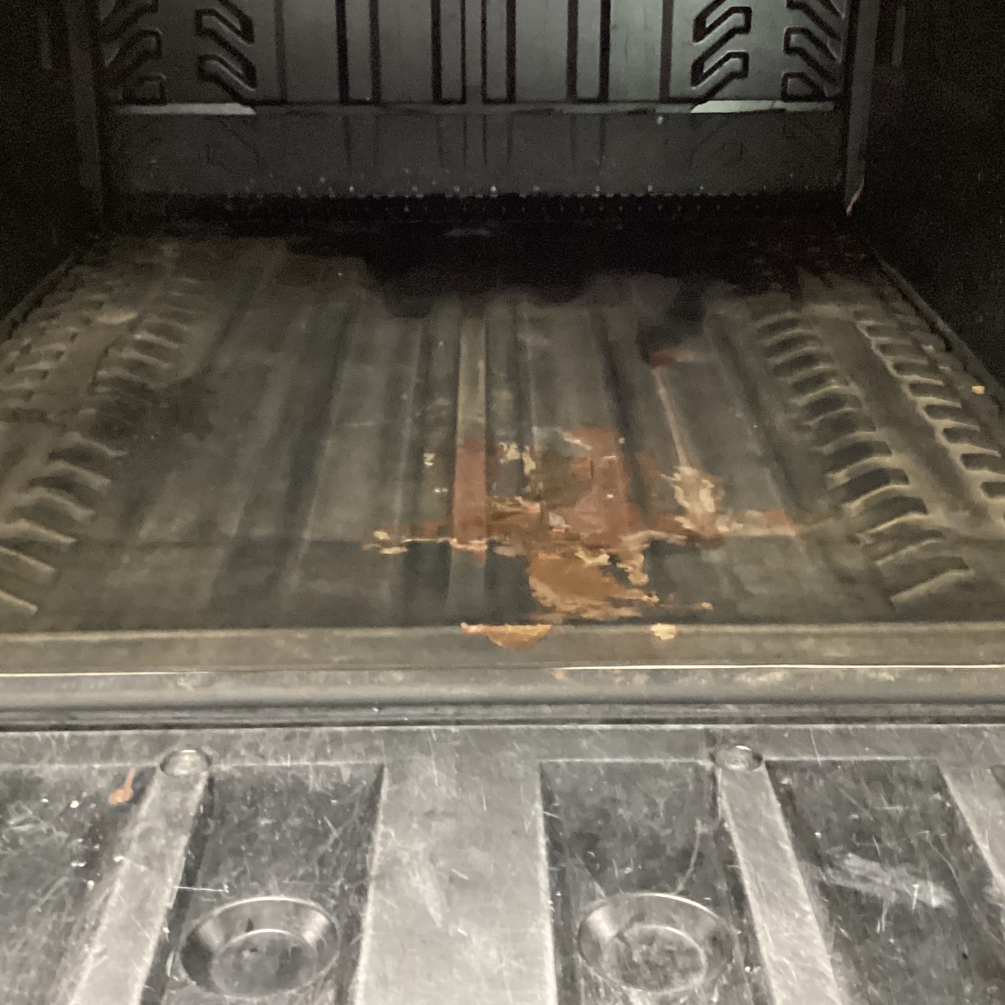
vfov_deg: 35.1
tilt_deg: -20.3
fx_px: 1577
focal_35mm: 48
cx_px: 494
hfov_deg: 35.4
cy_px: 352
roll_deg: -0.3
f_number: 2.4
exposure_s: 1/17
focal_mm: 3.3
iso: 640
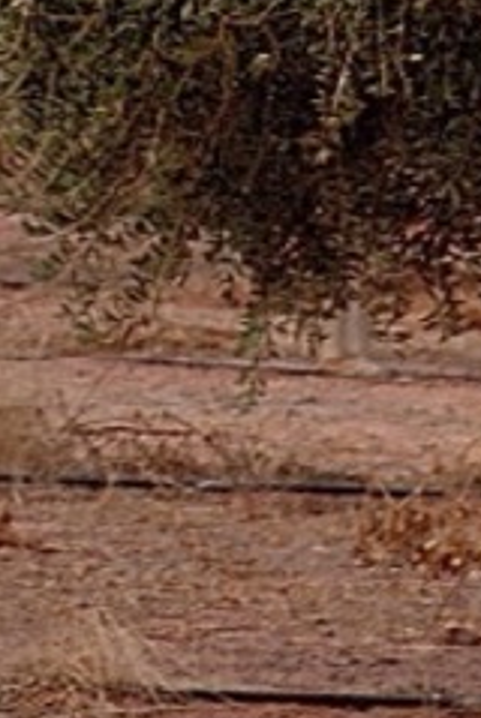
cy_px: -1012
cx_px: -147
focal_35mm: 677
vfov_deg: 3.0
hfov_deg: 2.0
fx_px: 13528
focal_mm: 90
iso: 200
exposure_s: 1/80
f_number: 5.6
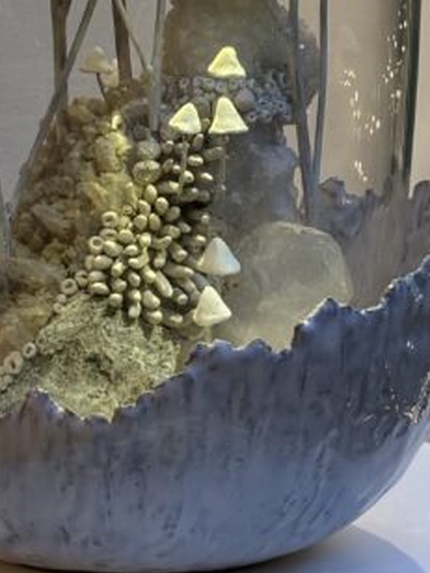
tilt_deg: -5.8
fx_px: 2518
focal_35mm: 152
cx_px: 81
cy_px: 30
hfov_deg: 9.7
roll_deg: -0.5
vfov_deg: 12.9
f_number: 1.6
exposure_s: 1/33
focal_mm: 5.96
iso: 100
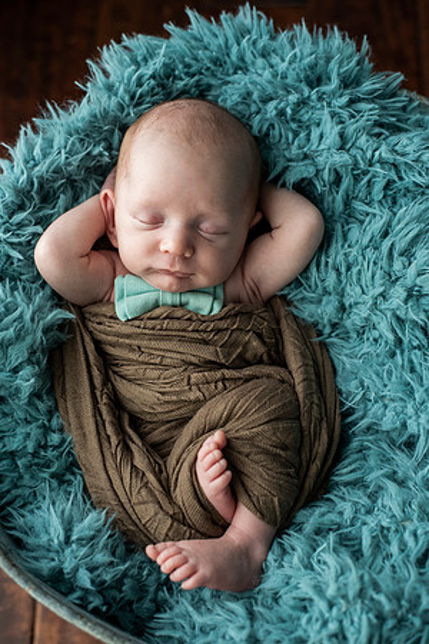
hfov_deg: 27.0
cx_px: 214
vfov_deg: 39.6
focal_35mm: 50
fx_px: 894
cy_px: 322
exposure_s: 1/250
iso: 1000
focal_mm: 50
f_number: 3.2
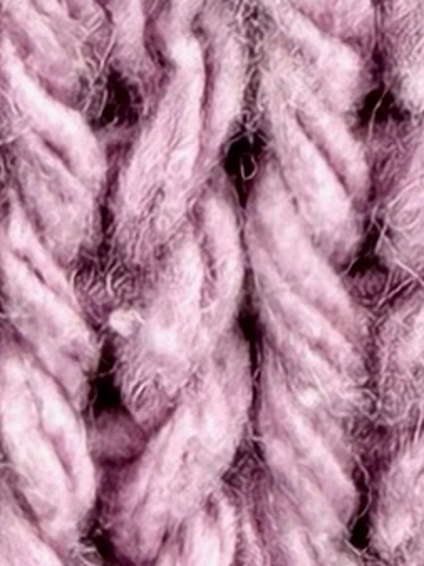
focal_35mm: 96
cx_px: 280
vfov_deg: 20.4
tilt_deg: -30.7
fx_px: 1570
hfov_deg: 15.4
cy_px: 310
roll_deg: -1.2
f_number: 2.2
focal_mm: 2.22
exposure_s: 1/502
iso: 40
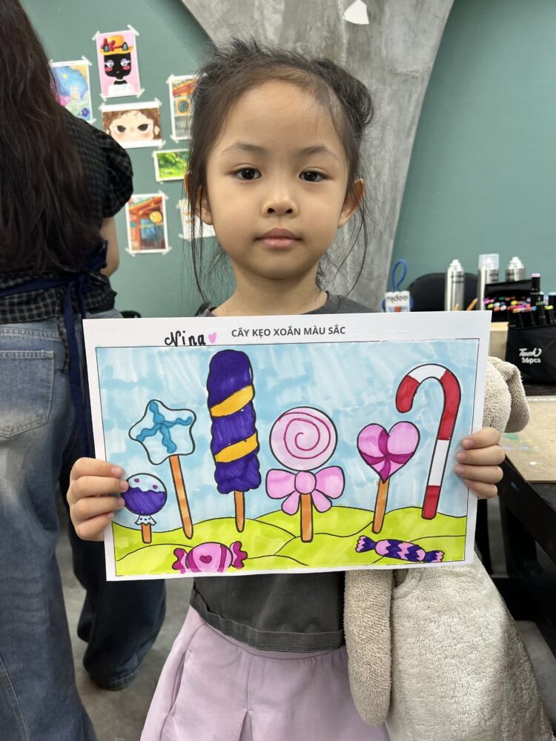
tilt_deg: -10.1
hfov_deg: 53.1
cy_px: 370
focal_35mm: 26
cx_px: 278
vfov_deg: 67.3
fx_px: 557
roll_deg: +1.2
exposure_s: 1/100
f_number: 1.6
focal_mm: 5.1
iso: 50
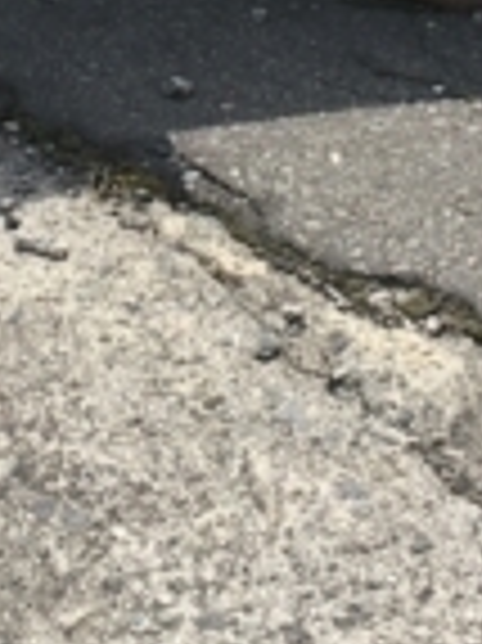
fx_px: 3012
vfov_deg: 11.4
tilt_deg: -19.9
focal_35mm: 162
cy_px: -509
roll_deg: +0.2
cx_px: 90
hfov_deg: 9.1
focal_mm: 4.15
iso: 25
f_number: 2.2
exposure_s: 1/938
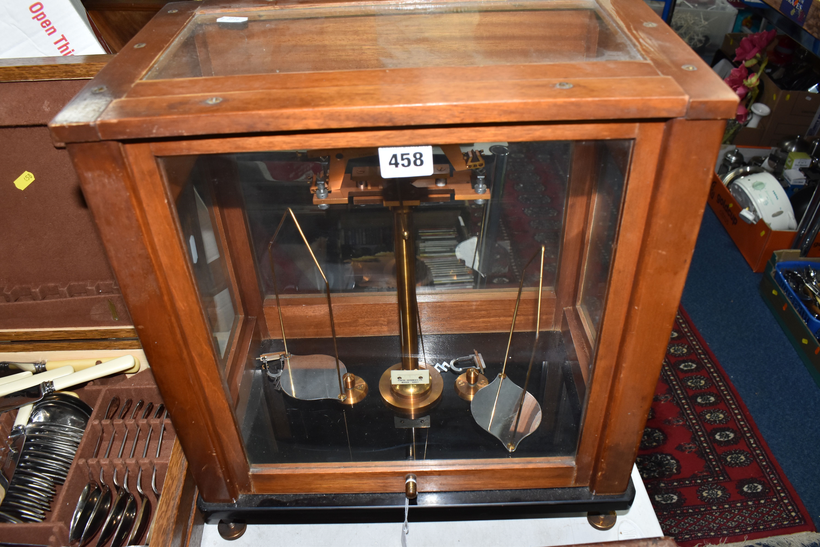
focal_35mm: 30
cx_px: 410
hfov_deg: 61.9
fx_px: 683
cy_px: 274
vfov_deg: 43.6
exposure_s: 1/60
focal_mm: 20
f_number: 7.1
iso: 800
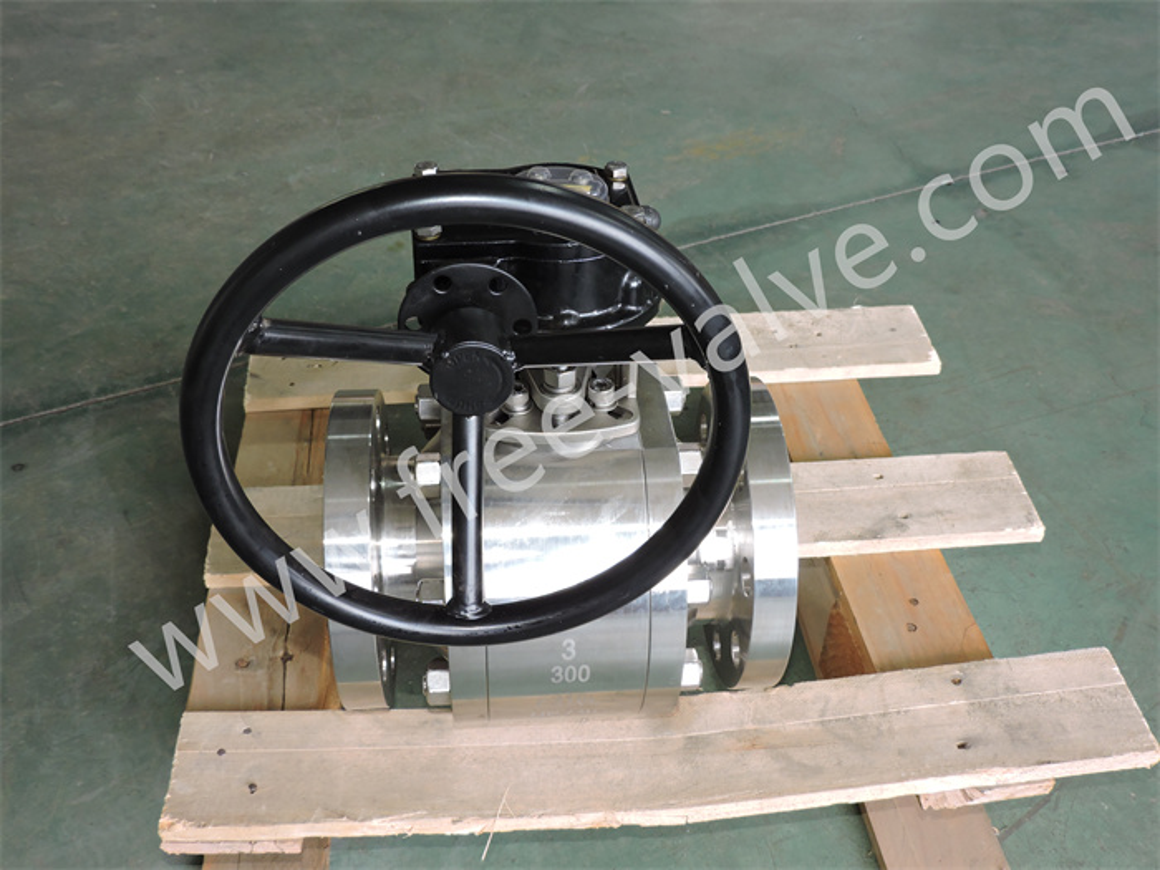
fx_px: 1173
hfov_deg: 52.6
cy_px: 435
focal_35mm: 35
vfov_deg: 40.7
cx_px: 580
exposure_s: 1/50
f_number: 3.3
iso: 180
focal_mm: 6.2
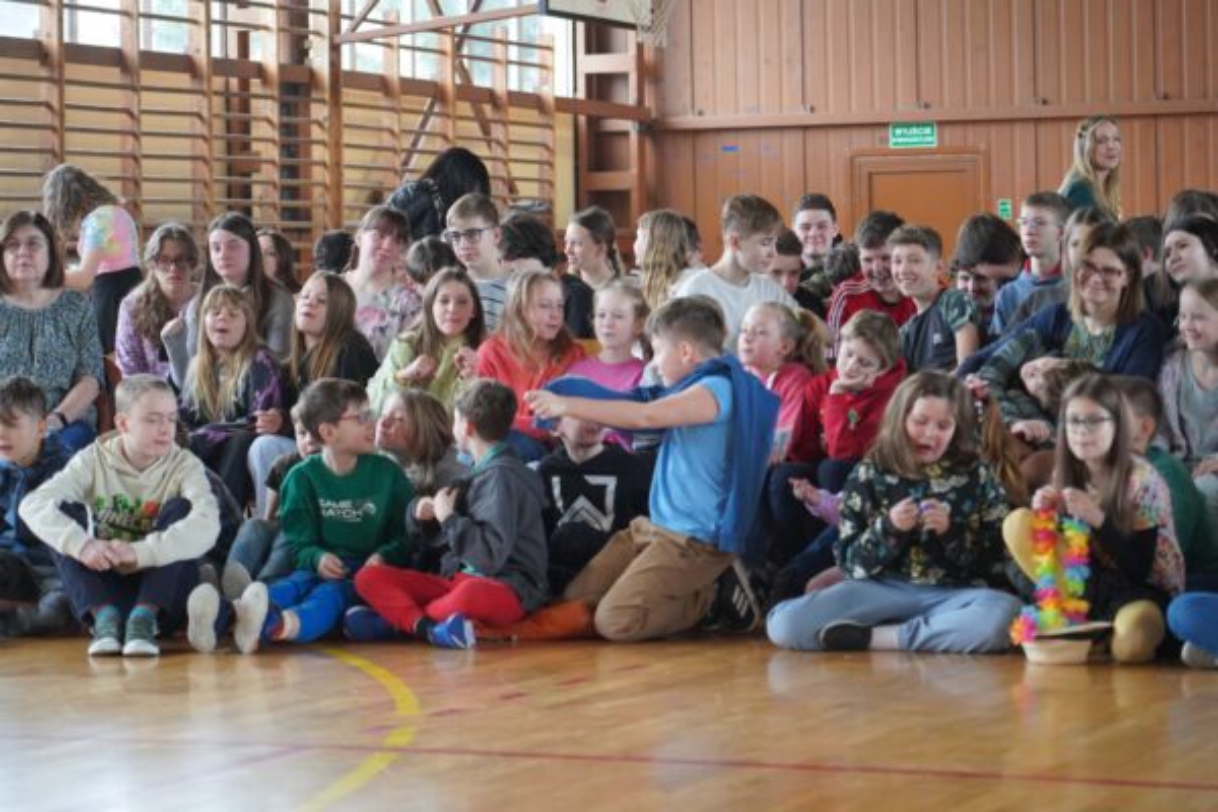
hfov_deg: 19.5
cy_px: 406
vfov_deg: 13.0
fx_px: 3552
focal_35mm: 105
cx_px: 609
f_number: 4
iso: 3200
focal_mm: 105
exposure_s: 1/160
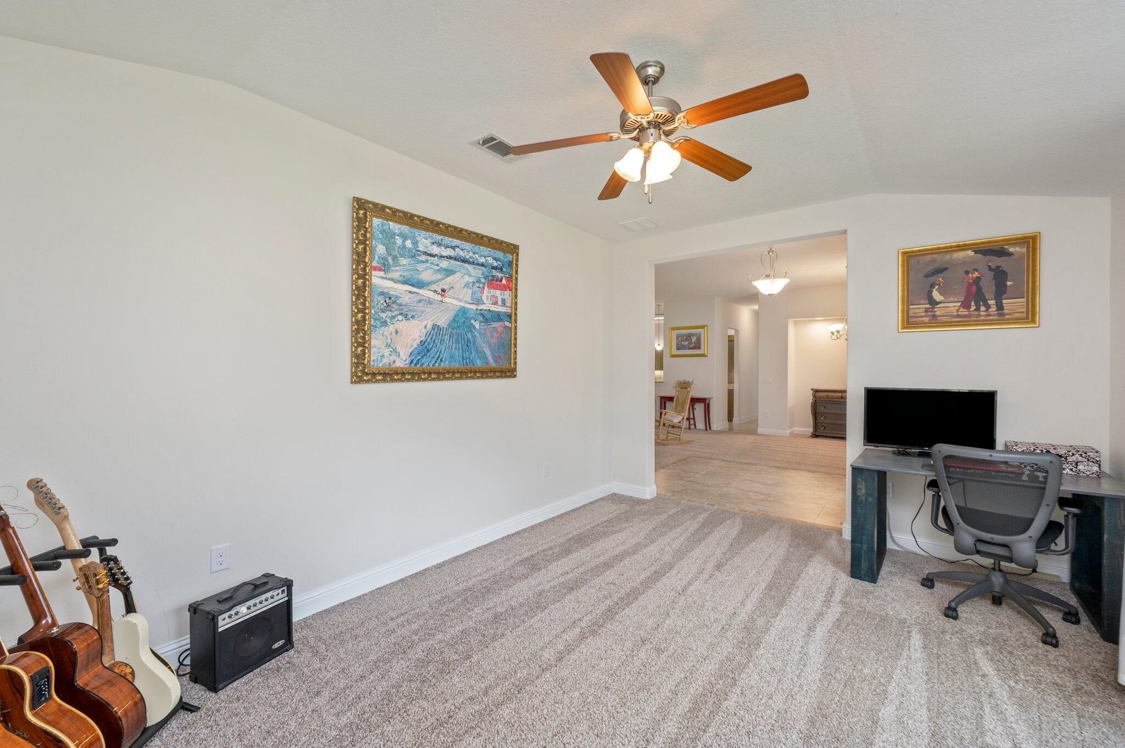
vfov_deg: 81.1
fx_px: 437
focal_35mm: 14
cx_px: 562
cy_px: 374
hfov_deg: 104.3
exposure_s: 1/20
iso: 320
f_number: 9
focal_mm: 14
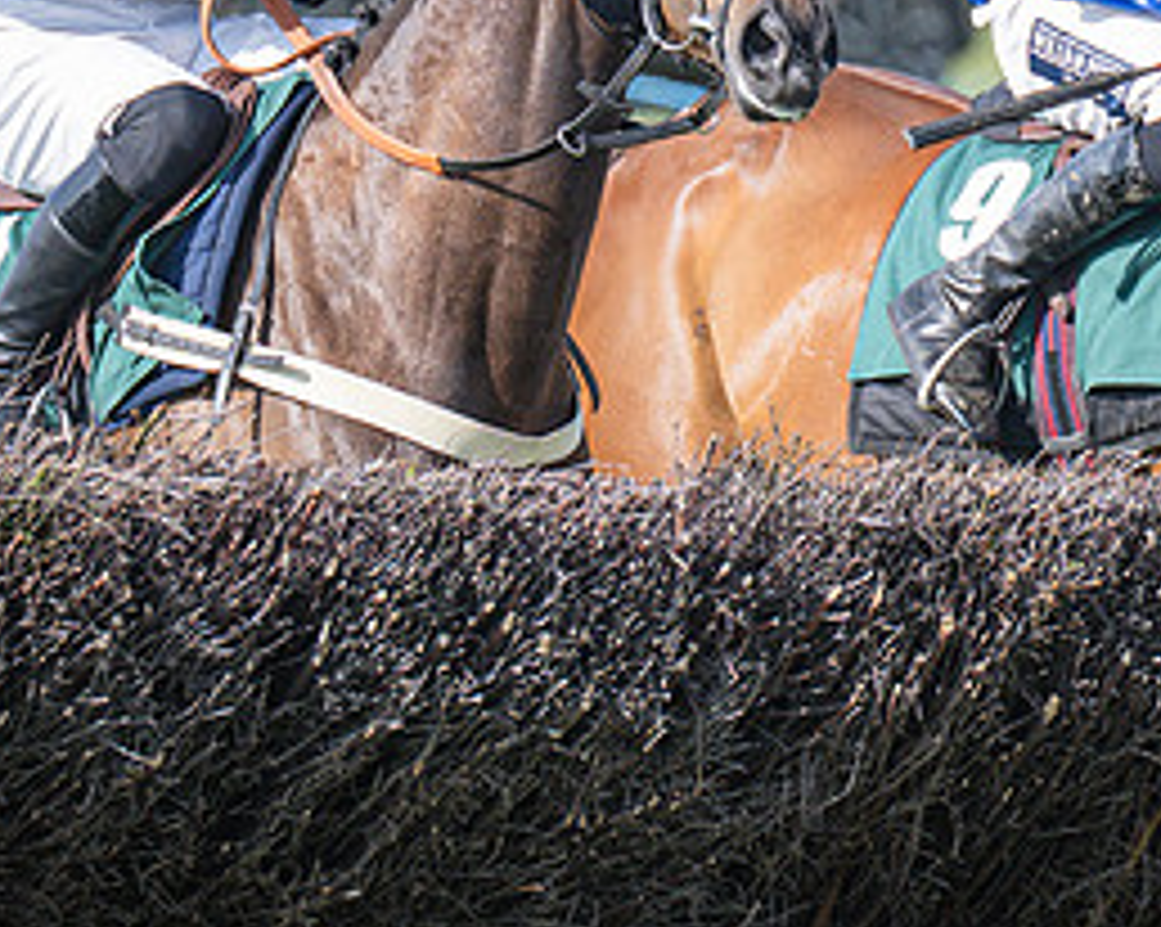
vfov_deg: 1.6
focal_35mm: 957
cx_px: 1248
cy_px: 279
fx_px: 32859
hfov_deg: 2.0
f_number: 3.5
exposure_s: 1/1600
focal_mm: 200
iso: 200
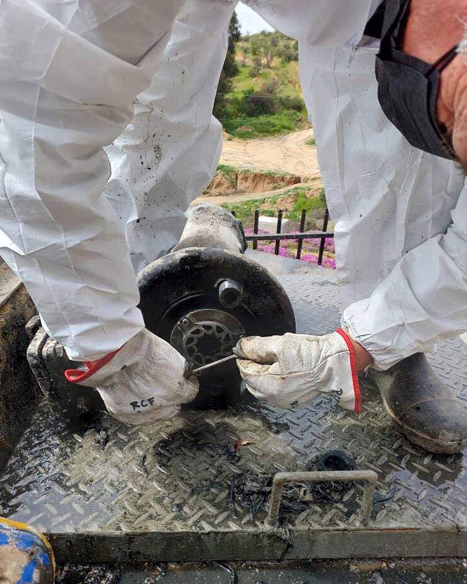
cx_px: 227
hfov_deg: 56.8
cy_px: 303
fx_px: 432
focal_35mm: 25
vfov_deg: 68.1
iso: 25
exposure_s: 1/336
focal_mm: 5.06
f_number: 1.8
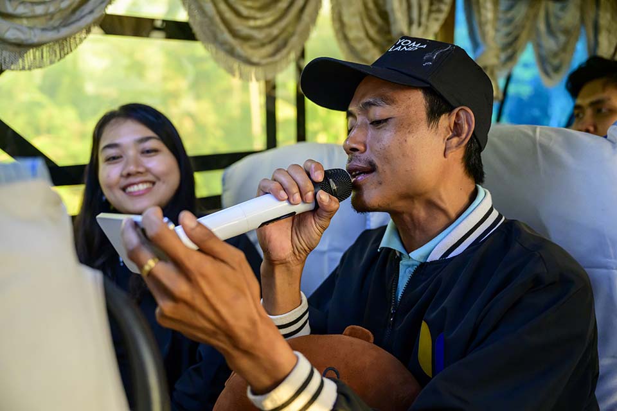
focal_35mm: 34
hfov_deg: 55.1
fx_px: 591
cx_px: 308
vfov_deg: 38.4
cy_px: 206
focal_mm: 34.5
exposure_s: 1/200
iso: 5600
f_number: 2.8
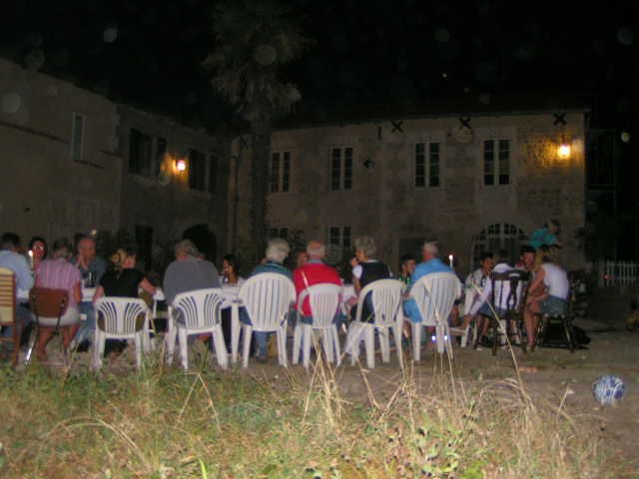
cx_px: 320
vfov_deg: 37.7
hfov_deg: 49.0
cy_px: 240
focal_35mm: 38
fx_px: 701
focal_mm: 5.8
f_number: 2.8
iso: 200
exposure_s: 1/40
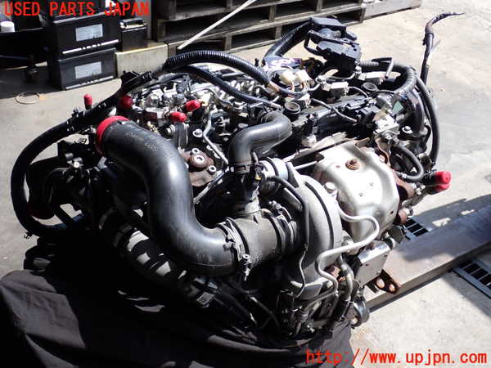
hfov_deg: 45.8
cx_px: 246
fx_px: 582
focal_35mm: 41
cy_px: 184
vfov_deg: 35.1
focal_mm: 7.31
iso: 100
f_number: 2.8
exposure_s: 1/640
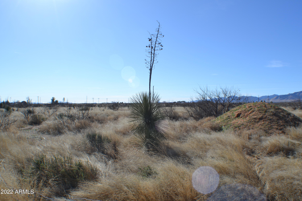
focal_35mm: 39
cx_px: 151
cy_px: 100
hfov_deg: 49.6
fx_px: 327
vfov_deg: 34.2
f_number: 8
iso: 100
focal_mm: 26
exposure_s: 1/250
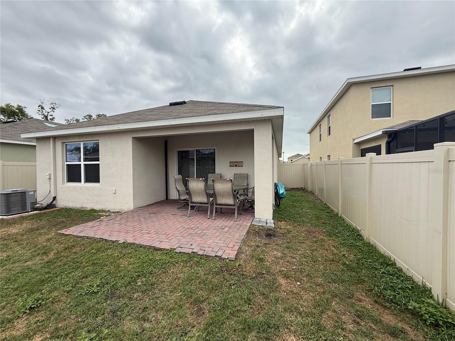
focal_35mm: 14
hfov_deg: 102.1
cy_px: 170
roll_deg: +0.4
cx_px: 228
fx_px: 184
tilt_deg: -1.0
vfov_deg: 85.7
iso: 50
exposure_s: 1/1087
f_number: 2.2
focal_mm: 2.22
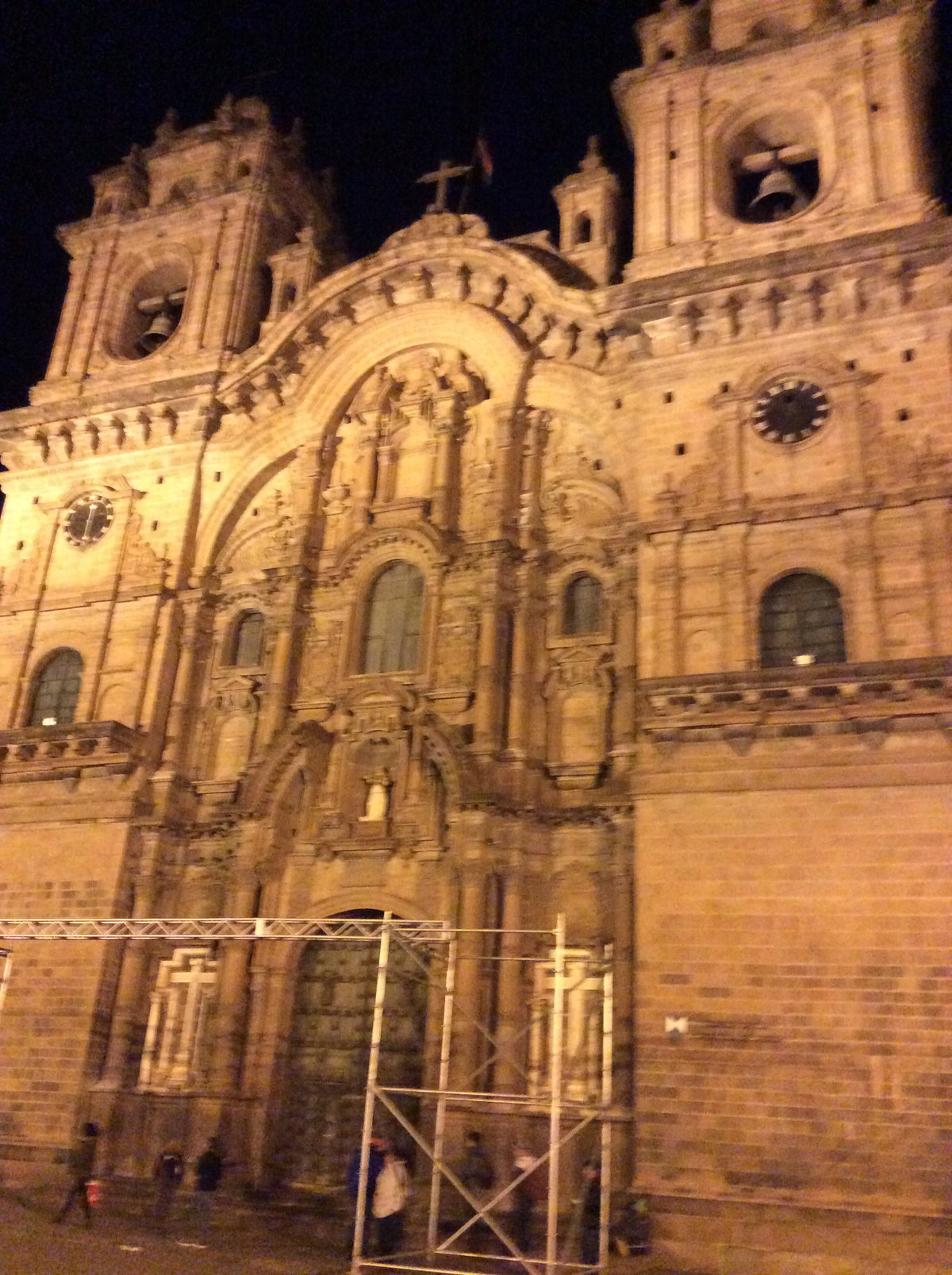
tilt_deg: +24.8
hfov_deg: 44.0
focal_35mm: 32
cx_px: 476
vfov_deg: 56.9
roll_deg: -4.8
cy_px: 638
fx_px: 1177
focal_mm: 3.3
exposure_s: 1/15
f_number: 2.4
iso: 640
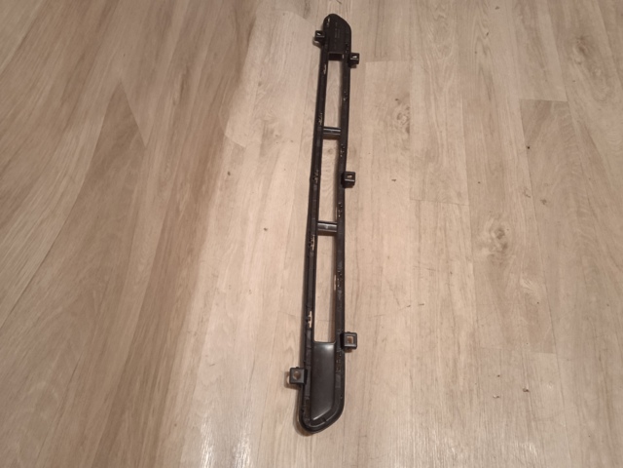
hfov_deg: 63.4
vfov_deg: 49.7
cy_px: 234
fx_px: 504
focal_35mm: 28
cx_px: 312
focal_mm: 3.43
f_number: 2.2
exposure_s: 1/14.3
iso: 785
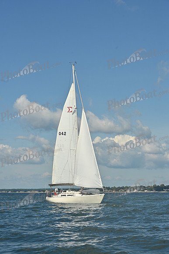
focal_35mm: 90
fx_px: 633
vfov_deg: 22.6
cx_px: 84
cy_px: 127
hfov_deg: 15.2
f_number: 11
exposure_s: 1/1600
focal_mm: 90
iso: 320
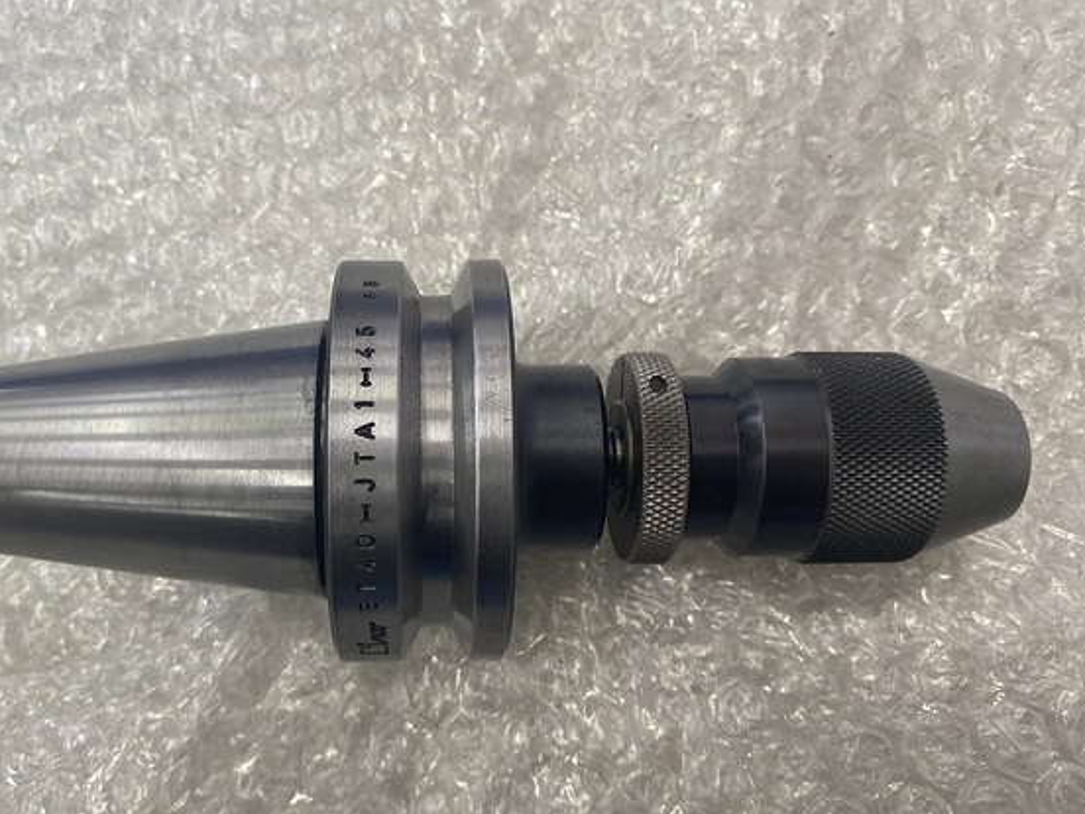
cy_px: 438
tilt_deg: -78.4
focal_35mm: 29
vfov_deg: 48.2
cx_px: 470
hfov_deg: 61.4
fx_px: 909
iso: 100
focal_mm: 4.25
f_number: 1.8
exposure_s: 1/121
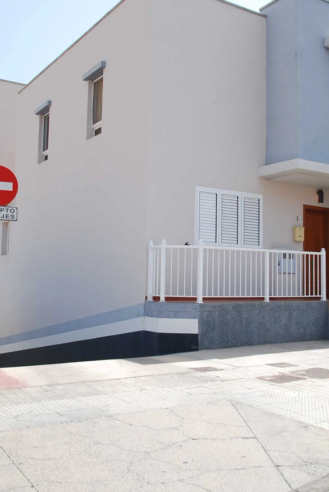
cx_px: 196
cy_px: 222
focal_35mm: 40
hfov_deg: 33.4
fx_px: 547
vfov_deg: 48.3
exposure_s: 1/200
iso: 100
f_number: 7.1
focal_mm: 22
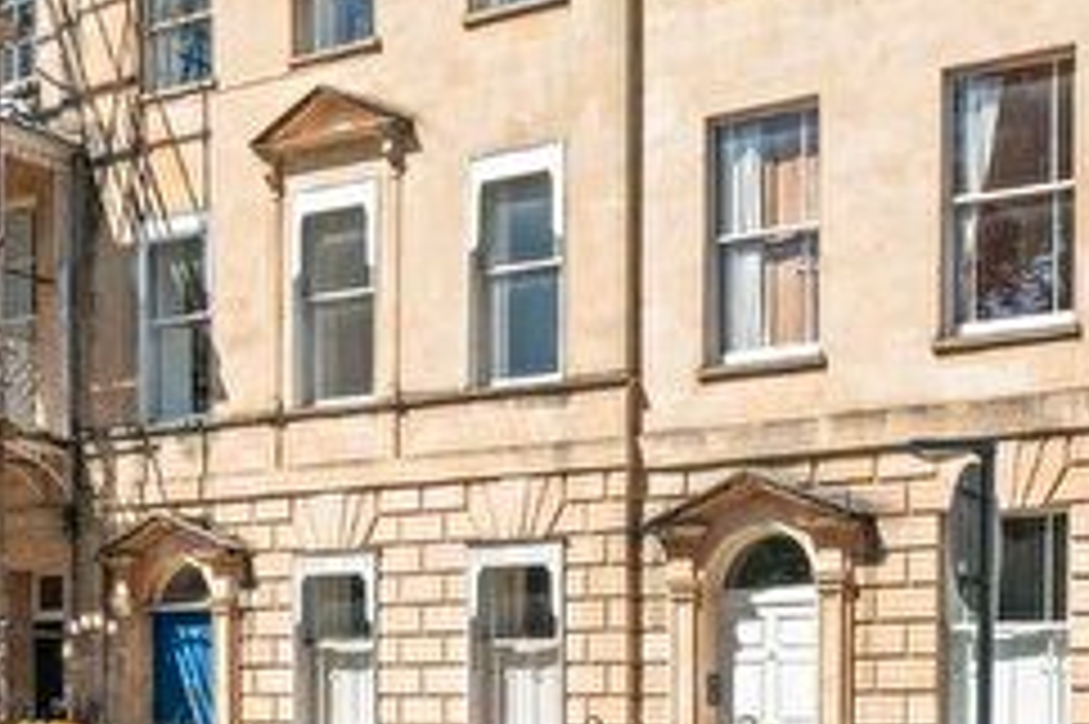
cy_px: 299
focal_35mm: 56
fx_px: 1706
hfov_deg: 34.7
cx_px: 810
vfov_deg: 23.9
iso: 100
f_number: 6.3
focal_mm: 19.5
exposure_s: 1/80
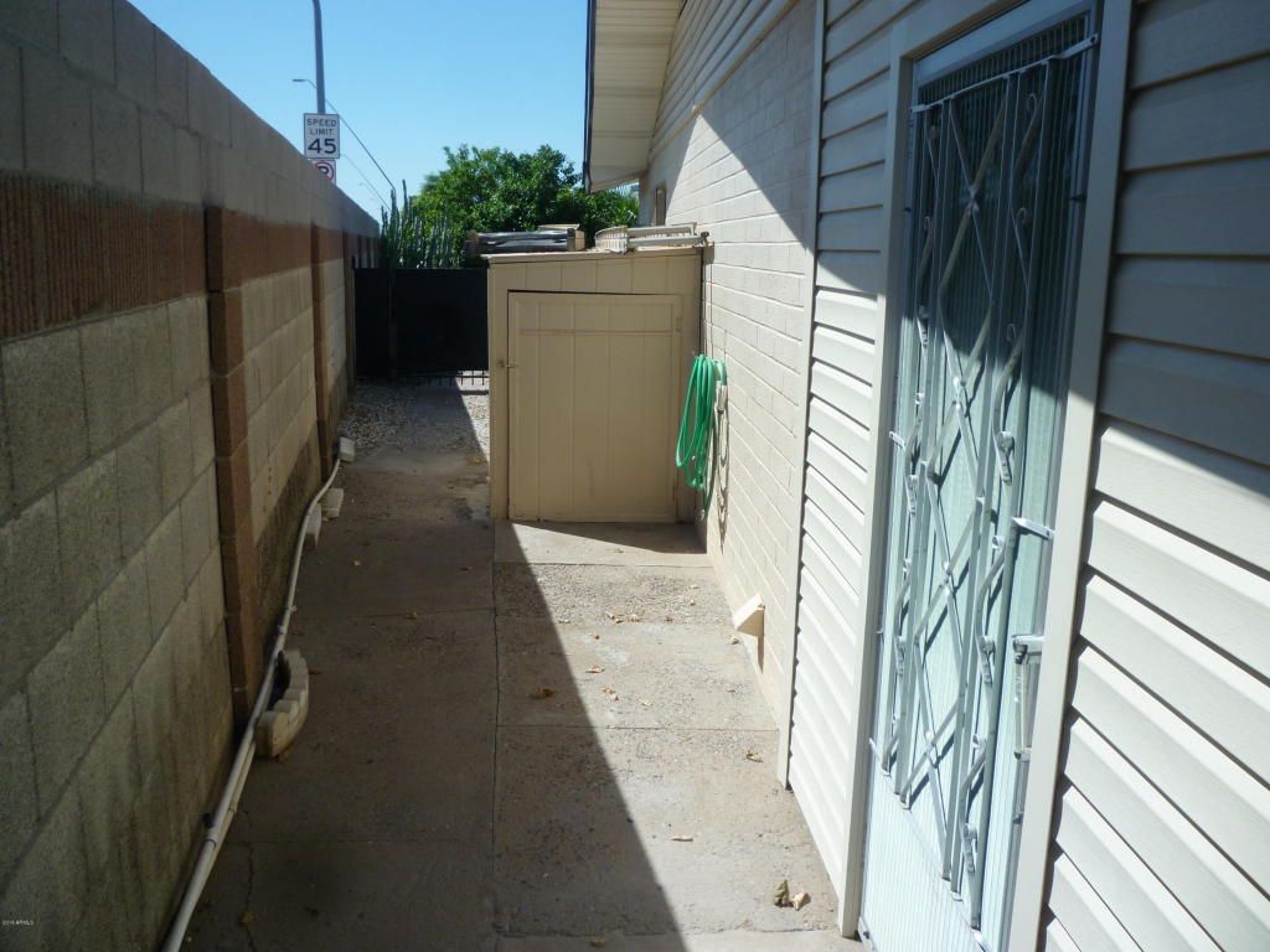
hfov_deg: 61.7
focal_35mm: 29
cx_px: 635
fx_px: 1064
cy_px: 476
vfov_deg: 48.2
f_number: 4
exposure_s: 1/800
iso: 80
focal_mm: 5.2
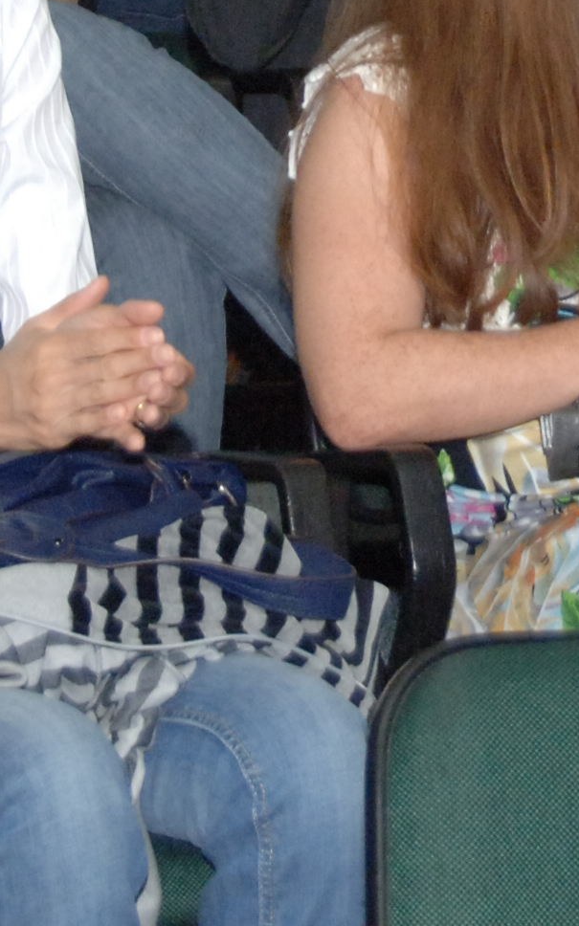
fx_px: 6489
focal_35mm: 257
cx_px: 520
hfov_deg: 5.1
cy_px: -161
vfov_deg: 8.1
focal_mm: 38
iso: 800
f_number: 4.5
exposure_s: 1/250
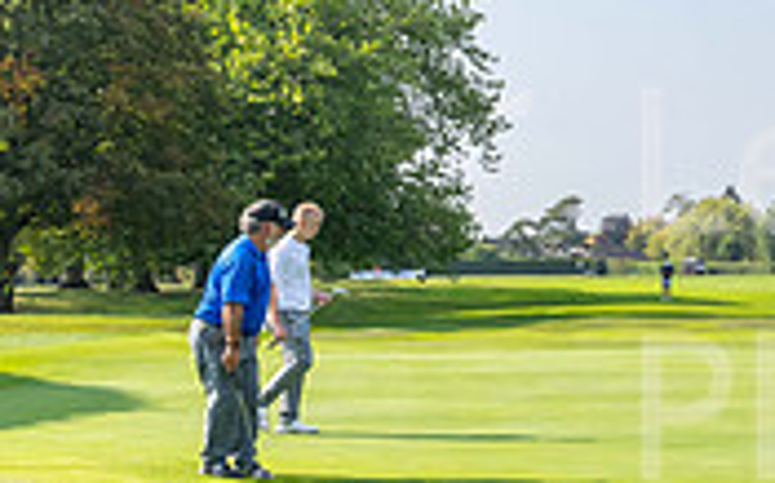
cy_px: 129
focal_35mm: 101
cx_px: 1105
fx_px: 2131
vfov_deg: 12.9
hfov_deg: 18.6
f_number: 8
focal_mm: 27.5
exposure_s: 1/640
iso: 250
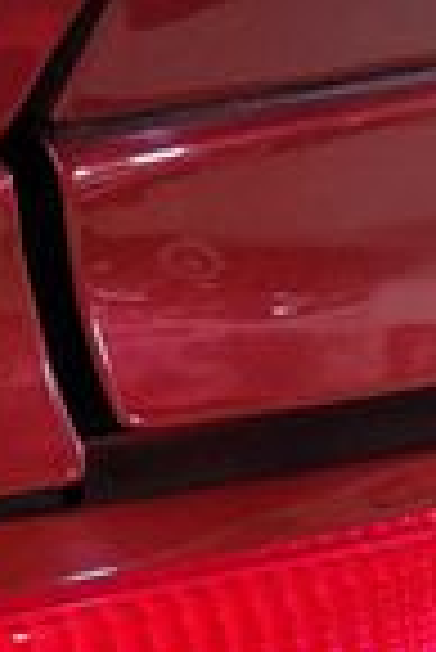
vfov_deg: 17.9
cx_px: 153
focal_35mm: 110
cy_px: 715
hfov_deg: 12.5
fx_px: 1993
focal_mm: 6.7
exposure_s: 1/40
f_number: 1.8
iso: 250
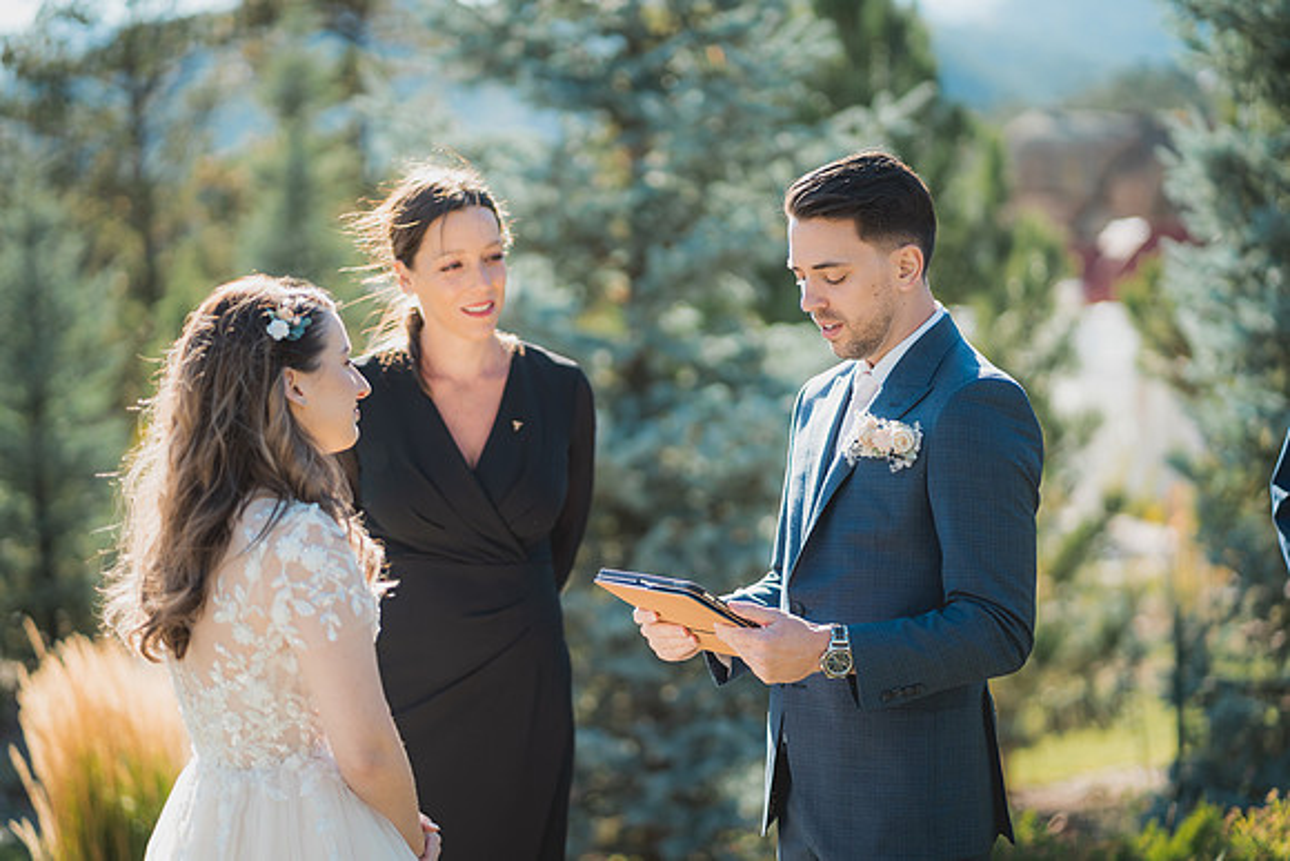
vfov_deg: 15.9
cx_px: 645
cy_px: 430
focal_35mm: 86
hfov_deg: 23.6
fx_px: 3089
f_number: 1.8
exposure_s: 1/1600
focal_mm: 85
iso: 200
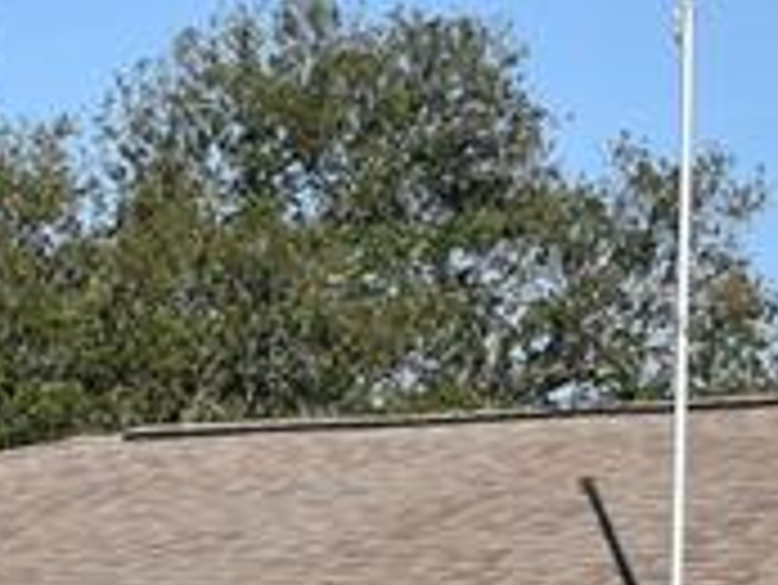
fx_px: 4787
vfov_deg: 6.9
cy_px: 662
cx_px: 369
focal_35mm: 213
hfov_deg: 9.3
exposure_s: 1/250
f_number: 8
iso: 100
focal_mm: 25
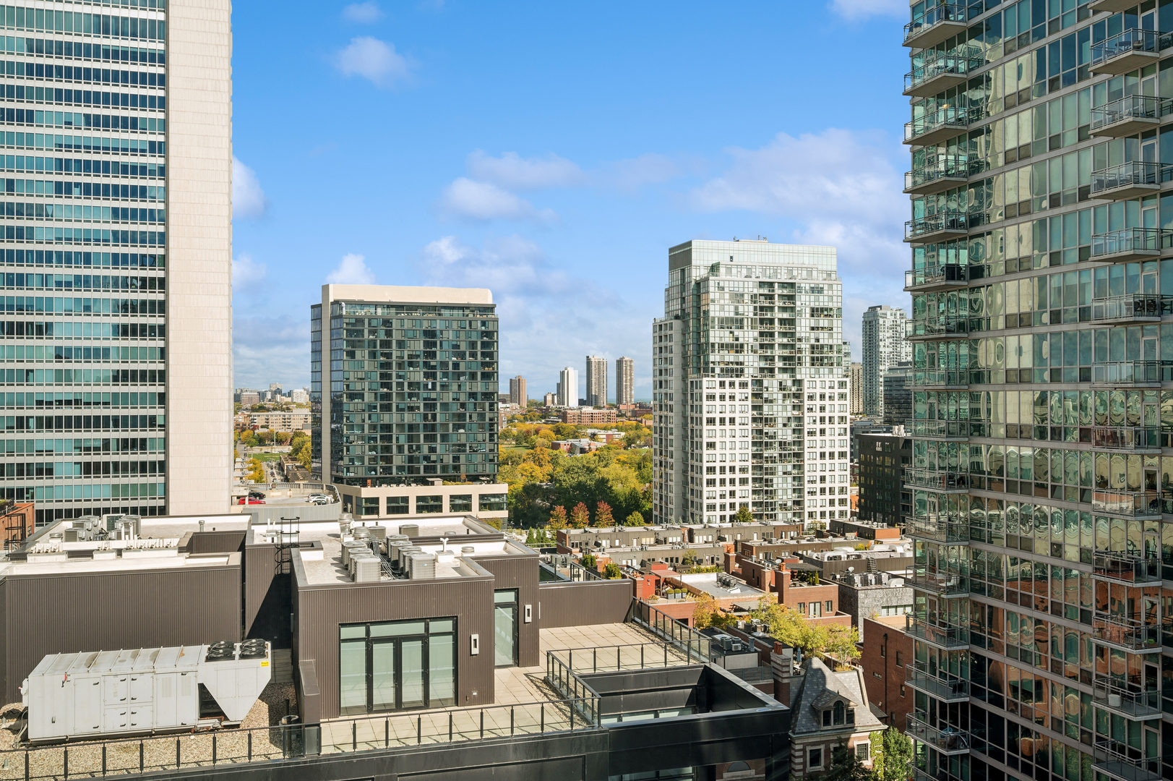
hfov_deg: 62.0
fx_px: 977
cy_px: 390
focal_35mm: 30
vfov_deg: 43.6
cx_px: 586
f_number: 11
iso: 100
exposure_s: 1/80
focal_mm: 30
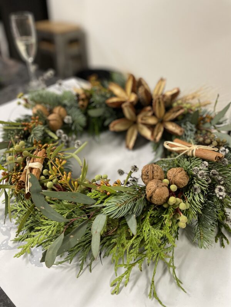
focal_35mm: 26
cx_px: 116
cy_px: 154
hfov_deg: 53.1
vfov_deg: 67.3
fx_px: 231
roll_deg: -2.1
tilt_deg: -39.4
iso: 200
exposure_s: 1/50
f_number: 1.6
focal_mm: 4.2
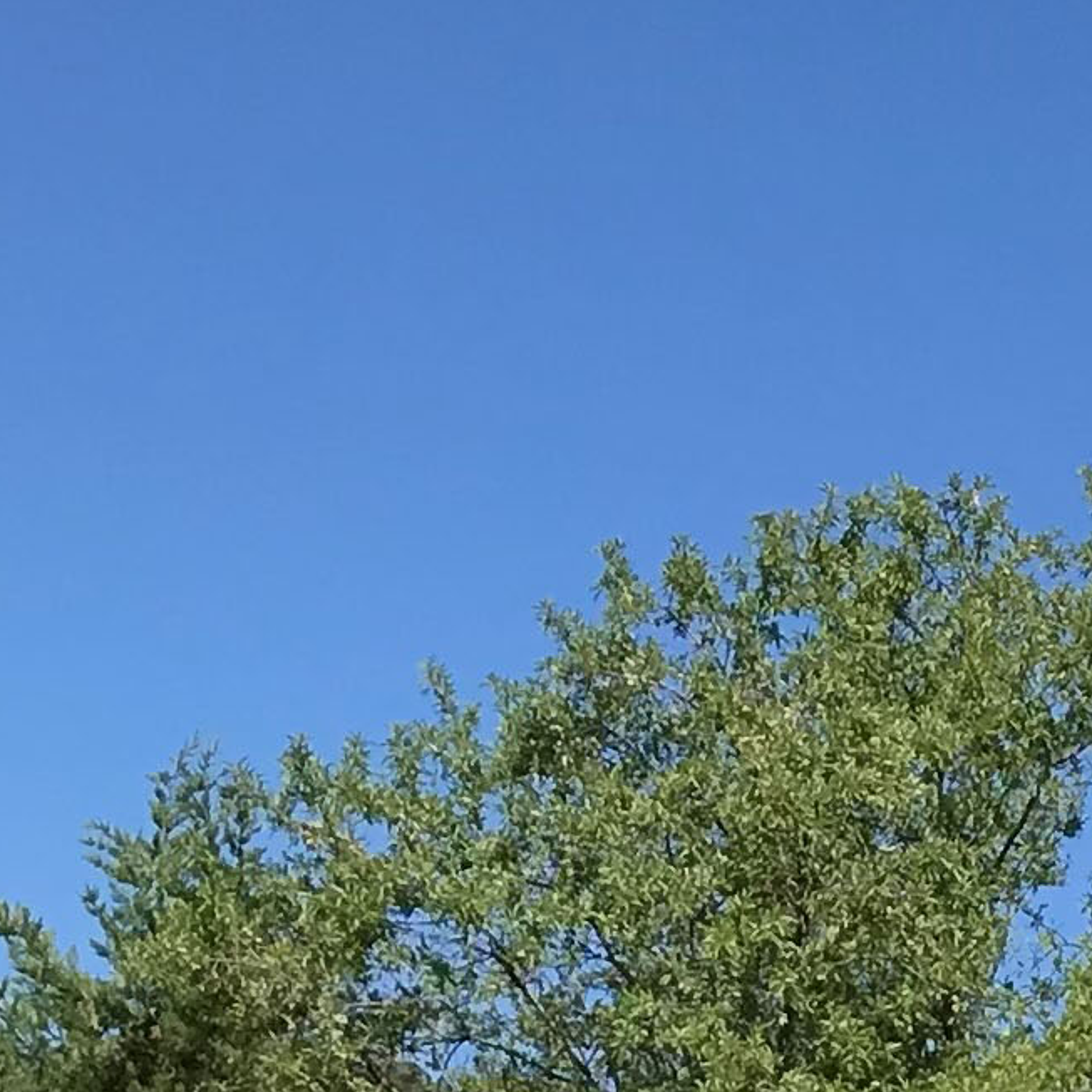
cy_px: 1697
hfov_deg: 10.4
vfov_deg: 10.9
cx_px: 2246
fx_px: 5461
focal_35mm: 153
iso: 20
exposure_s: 1/2591
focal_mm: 3.99
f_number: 1.8
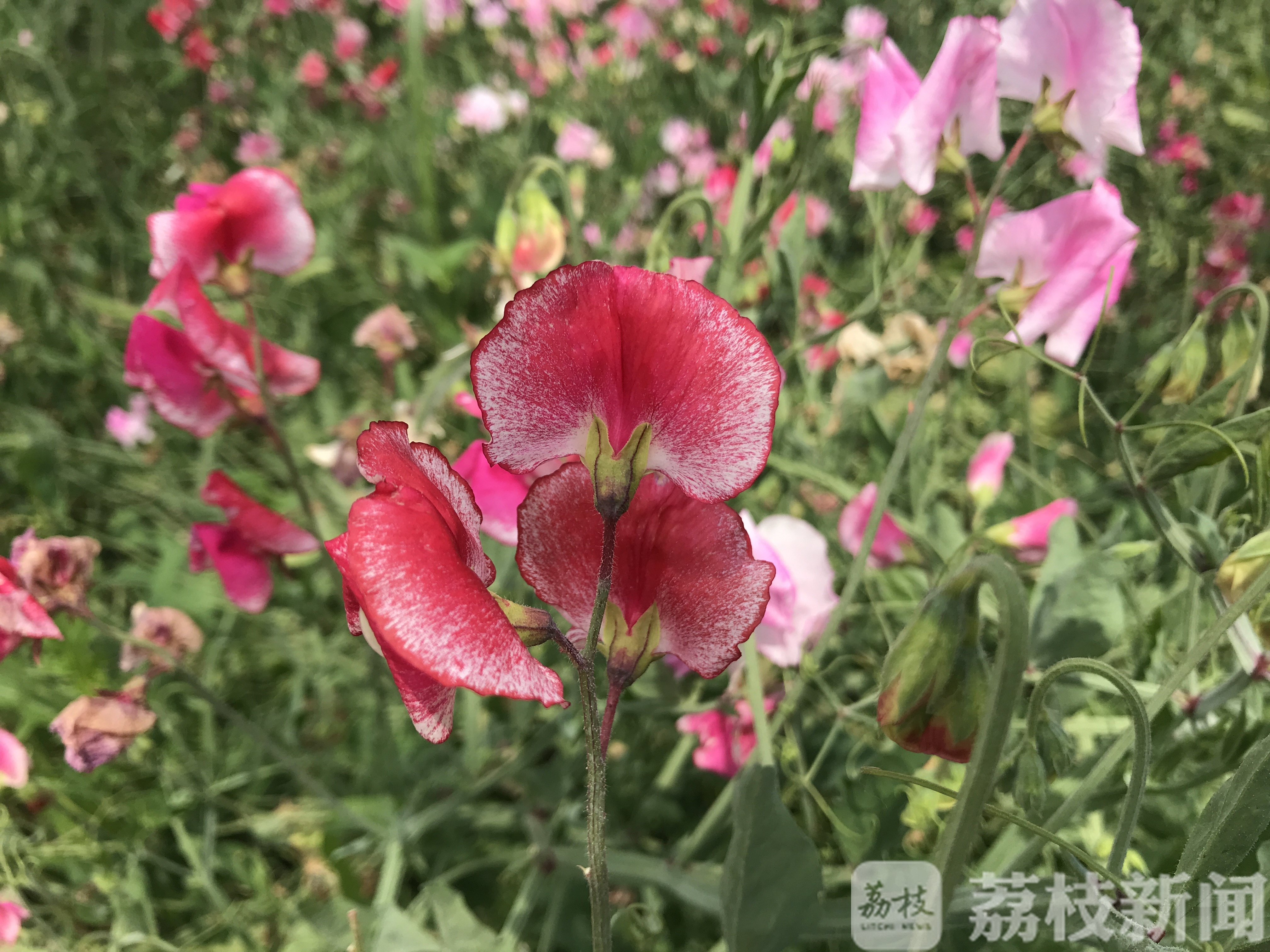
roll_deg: -7.9
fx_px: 1027
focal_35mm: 28
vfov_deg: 49.7
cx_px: 635
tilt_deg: -35.6
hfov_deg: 63.4
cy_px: 476
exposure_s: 1/1880
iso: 20
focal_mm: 3.99
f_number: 1.8
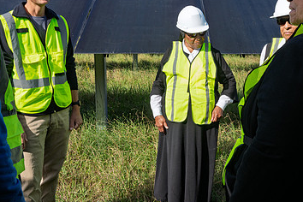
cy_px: 71
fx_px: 404
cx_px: 184
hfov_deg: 40.9
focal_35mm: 48
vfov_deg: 27.9
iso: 200
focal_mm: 28
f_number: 16
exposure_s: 1/160
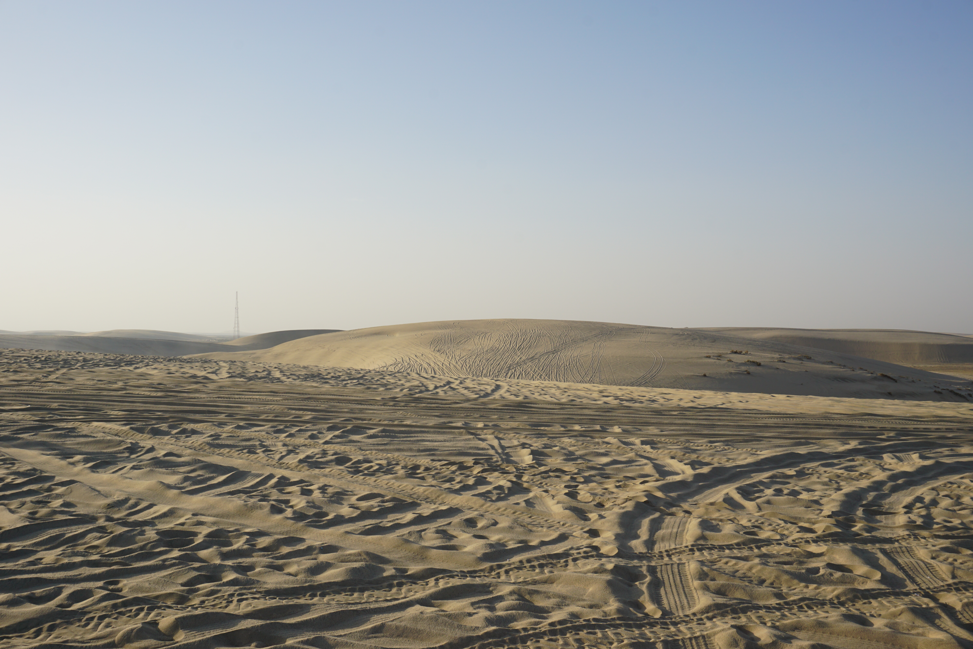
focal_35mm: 38
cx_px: 486
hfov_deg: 51.3
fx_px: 1013
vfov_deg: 35.5
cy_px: 324
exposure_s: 1/160
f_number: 11
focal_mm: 25
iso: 100
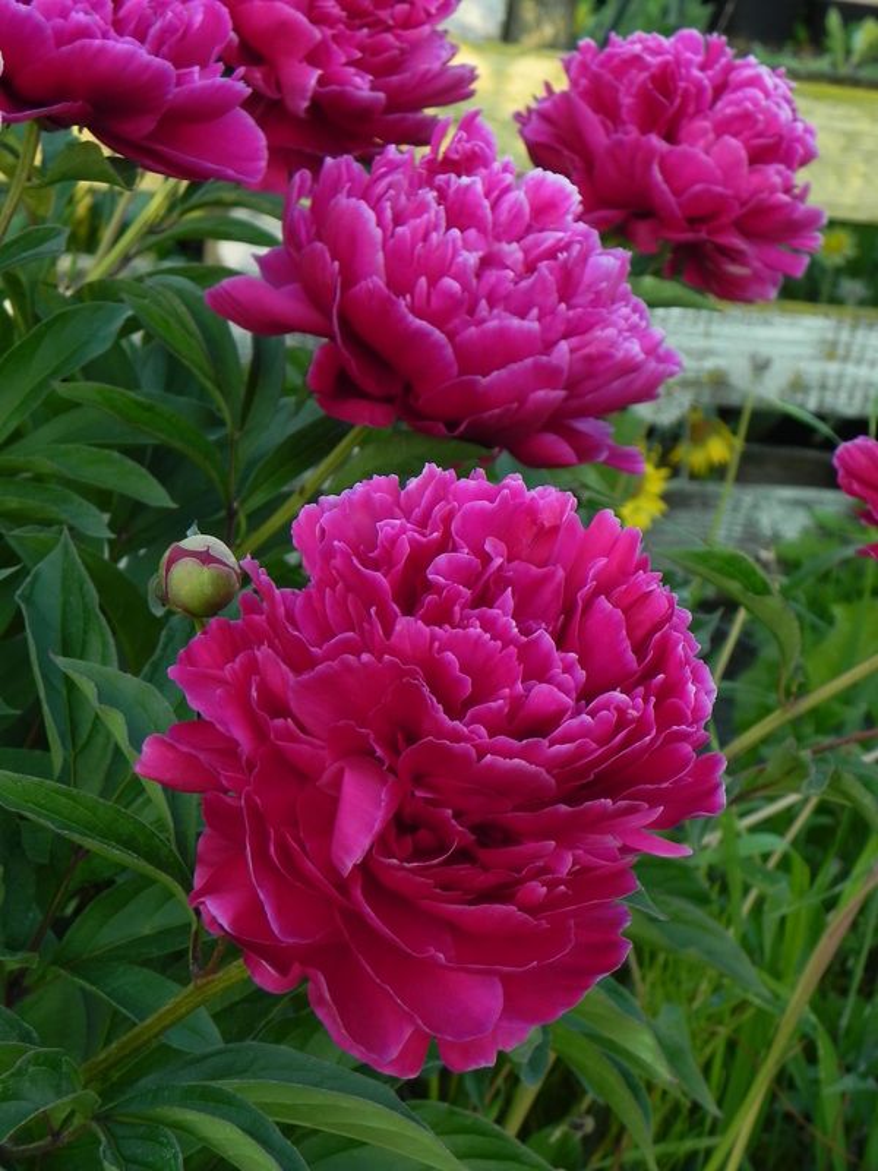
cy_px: 586
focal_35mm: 85
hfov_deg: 17.4
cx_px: 439
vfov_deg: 23.0
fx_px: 2875
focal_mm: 15.1
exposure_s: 1/160
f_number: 4.5
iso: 160
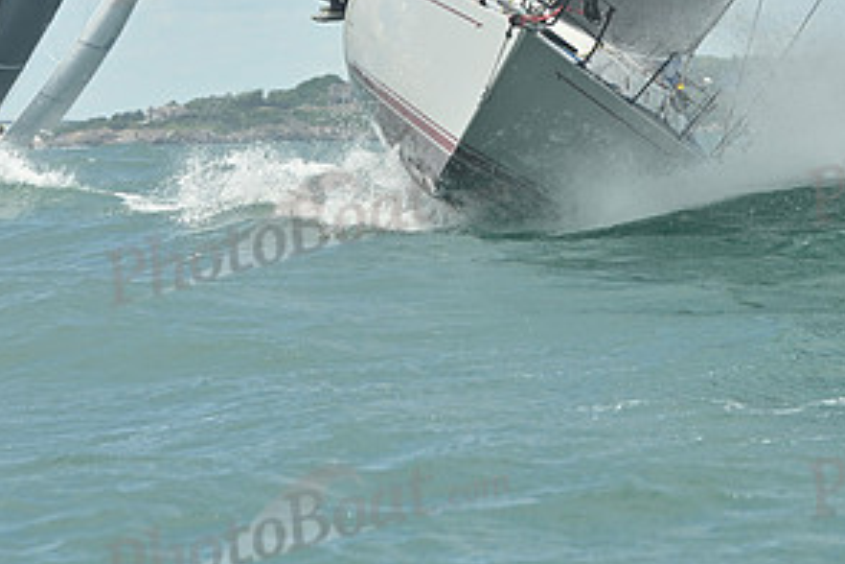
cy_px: 42
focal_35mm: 266
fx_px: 6243
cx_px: 661
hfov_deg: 7.7
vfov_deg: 5.2
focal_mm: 135
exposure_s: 1/1250
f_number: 7.1
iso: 250
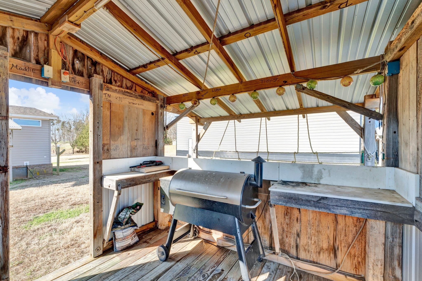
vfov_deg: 76.2
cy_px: 140
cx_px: 211
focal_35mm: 15
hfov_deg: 99.3
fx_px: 179
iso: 400
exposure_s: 1/250
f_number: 8
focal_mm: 15.3
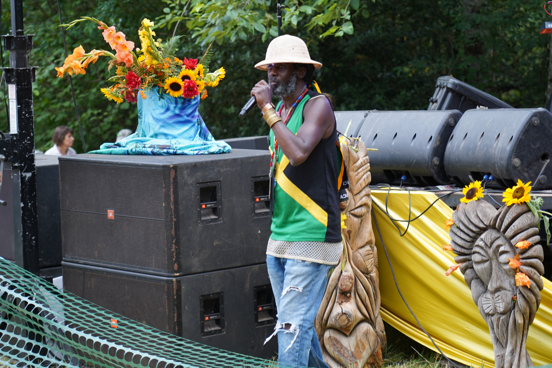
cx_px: 276
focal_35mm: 105
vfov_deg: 13.0
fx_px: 1610
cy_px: 184
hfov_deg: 19.5
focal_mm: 105
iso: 500
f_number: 4
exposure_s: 1/160
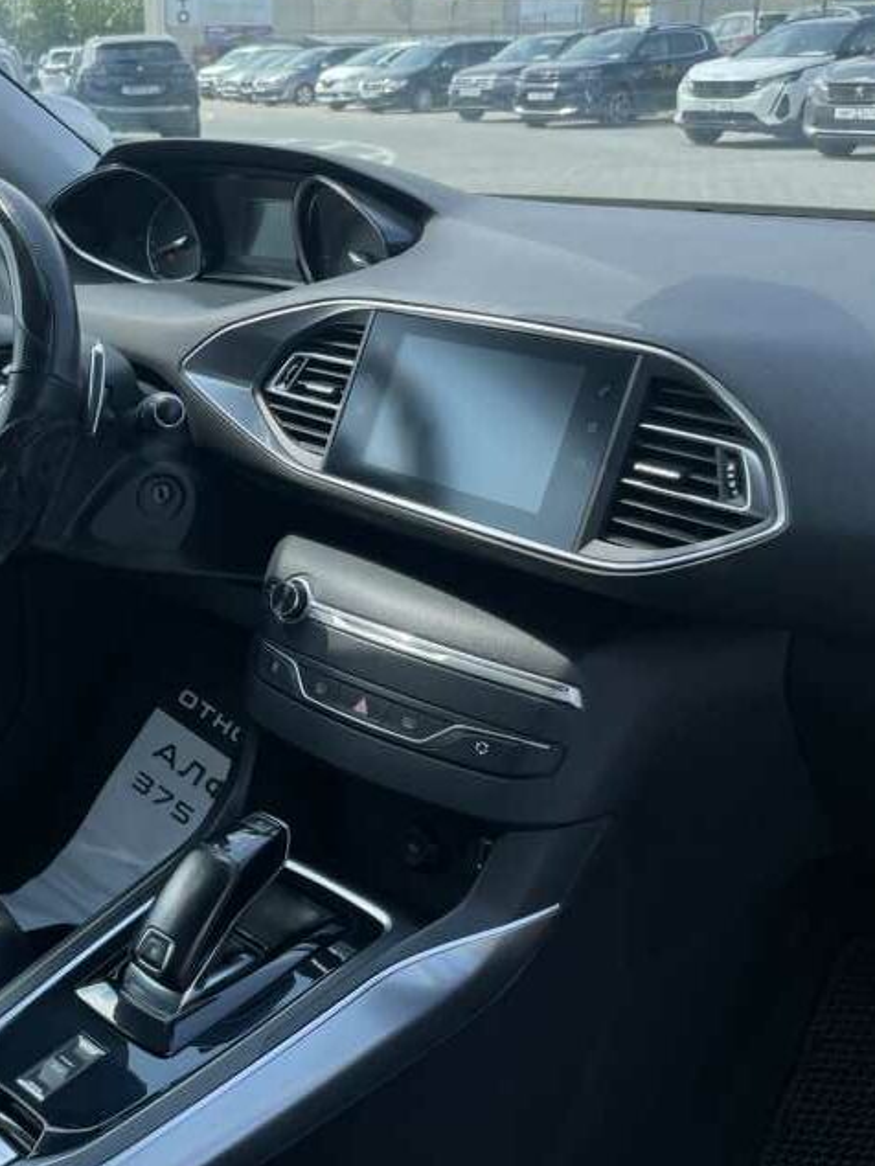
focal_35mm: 41
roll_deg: -0.4
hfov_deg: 34.3
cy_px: 425
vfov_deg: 45.3
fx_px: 1381
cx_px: 208
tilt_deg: -13.0
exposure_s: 1/888
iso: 32
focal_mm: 4.2
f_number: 1.6
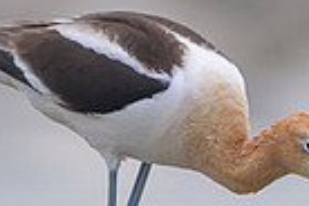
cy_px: 194
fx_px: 26031
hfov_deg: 0.7
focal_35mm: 3033
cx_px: 265
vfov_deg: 0.5
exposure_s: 1/1600
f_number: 4
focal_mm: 560
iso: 800
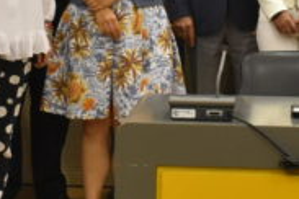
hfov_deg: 13.6
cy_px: -98
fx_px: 1254
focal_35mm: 151
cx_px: 163
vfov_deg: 8.9
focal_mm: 18
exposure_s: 1/100
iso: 1600
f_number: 5
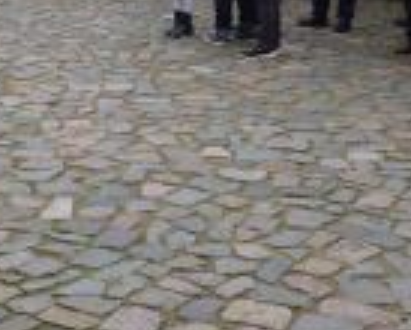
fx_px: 1109
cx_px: 171
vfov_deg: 16.0
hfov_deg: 21.0
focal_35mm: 91
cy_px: -108
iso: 100
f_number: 2.9
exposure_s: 1/125
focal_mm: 5.7
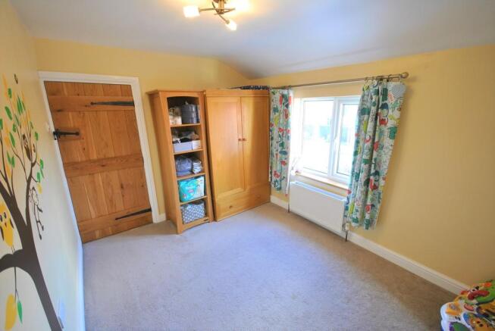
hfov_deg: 100.3
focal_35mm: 15
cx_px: 248
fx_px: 206
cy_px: 166
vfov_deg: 77.5
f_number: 4
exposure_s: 1/30
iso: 360
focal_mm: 10
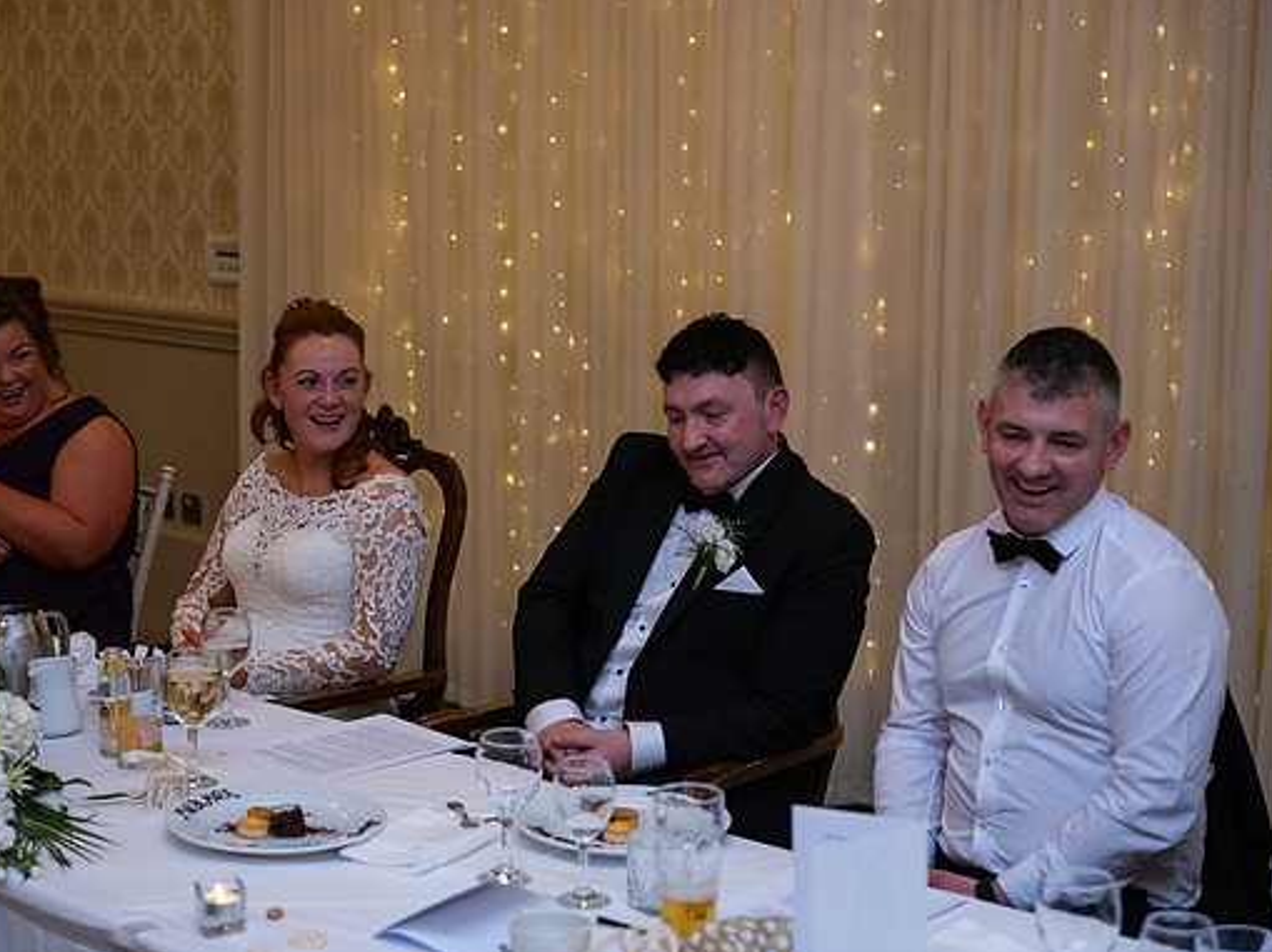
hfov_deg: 28.6
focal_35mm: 68
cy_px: 474
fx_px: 2497
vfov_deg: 21.6
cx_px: 572
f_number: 3.5
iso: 1000
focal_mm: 62
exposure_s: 1/160
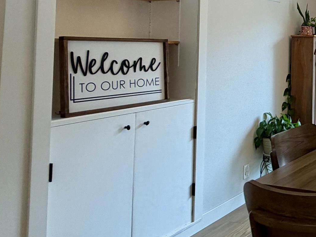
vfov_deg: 33.8
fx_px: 374
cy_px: 37
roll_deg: -0.3
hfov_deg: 34.4
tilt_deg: +2.6
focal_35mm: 41
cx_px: 398
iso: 160
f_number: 2.2
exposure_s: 1/120
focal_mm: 2.22
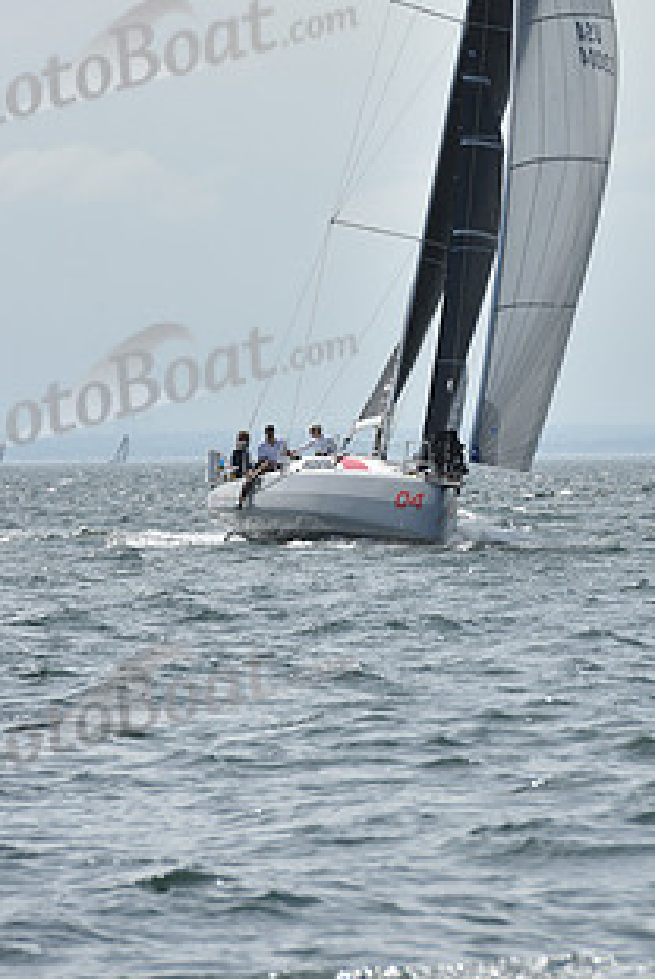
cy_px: 183
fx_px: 10156
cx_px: 521
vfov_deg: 5.5
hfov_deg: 3.7
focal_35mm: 373
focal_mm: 200
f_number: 8
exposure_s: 1/1250
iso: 200
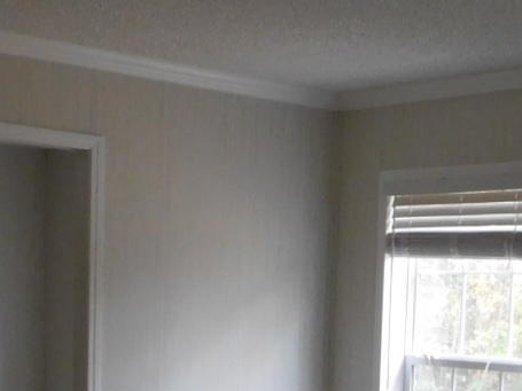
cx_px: 421
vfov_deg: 15.9
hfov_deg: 22.0
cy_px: 514
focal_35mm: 88
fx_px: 1327
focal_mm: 4.5
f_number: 3.4
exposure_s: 1/30
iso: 280
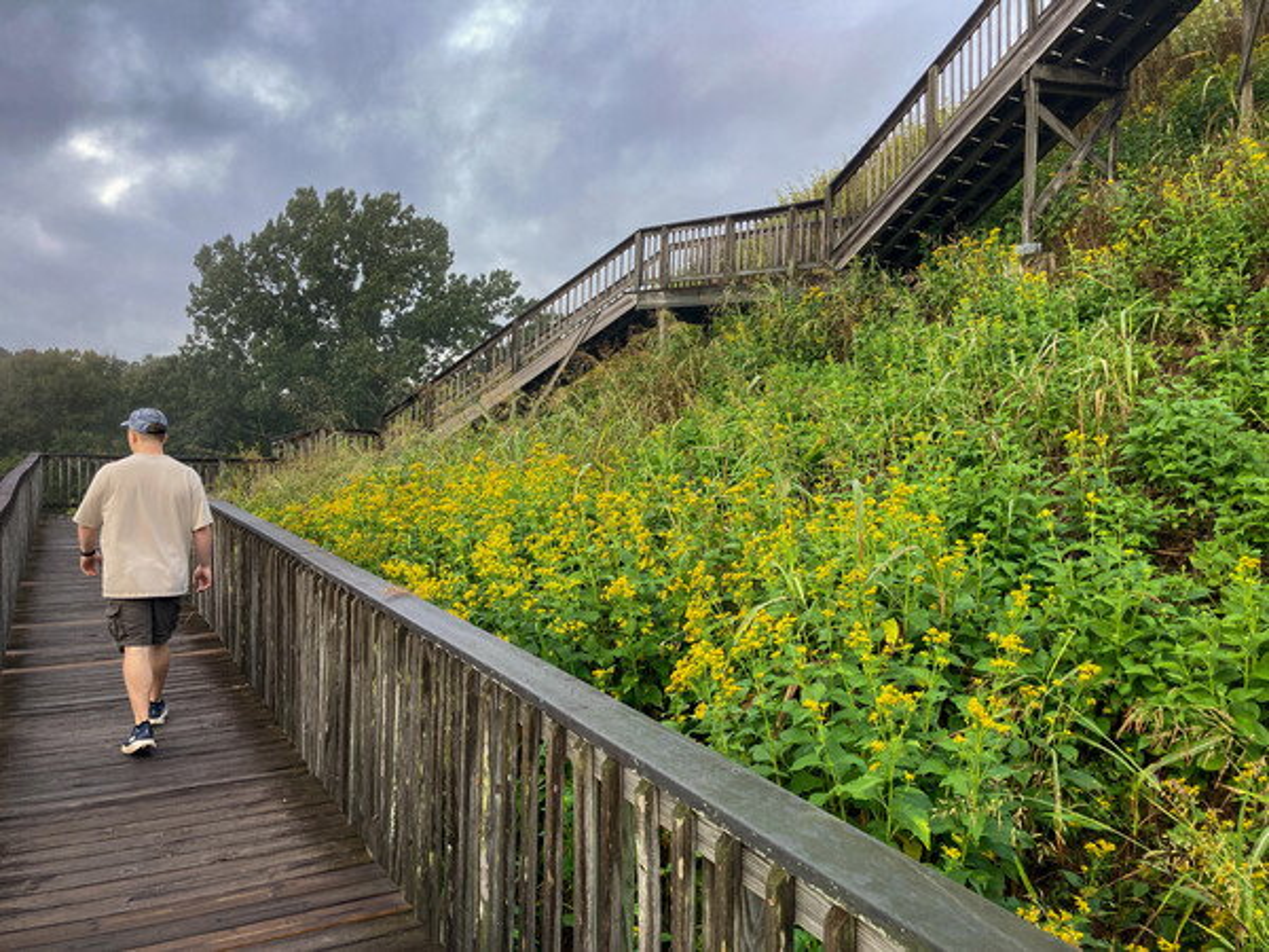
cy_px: 476
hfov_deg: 63.4
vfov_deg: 49.7
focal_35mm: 28
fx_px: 1026
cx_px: 634
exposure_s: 1/125
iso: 20
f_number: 1.8
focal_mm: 3.99
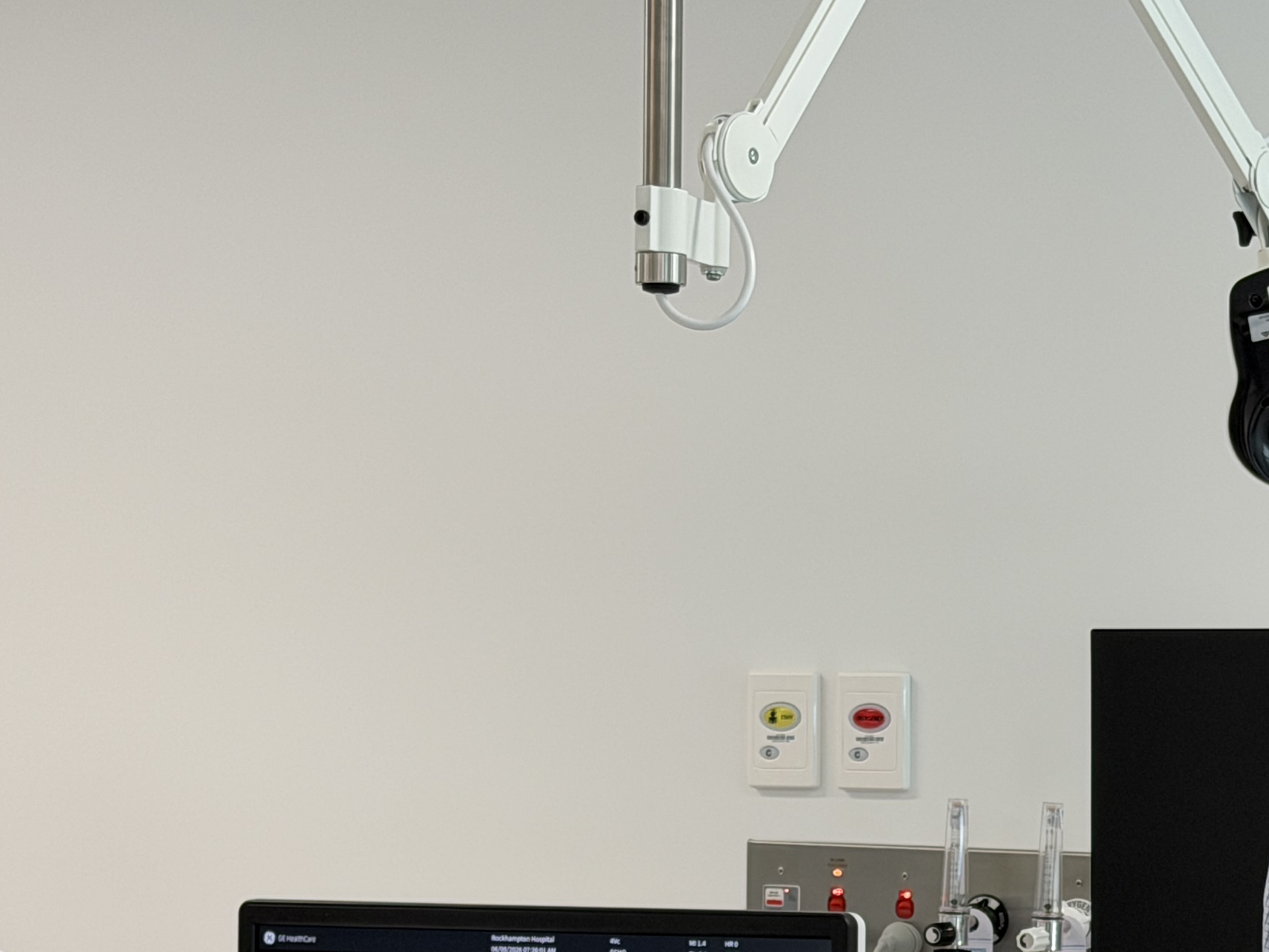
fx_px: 4143
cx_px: 1108
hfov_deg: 17.2
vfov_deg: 13.0
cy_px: 930
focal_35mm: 113
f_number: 1.78
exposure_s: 1/50
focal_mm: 6.76
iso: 50
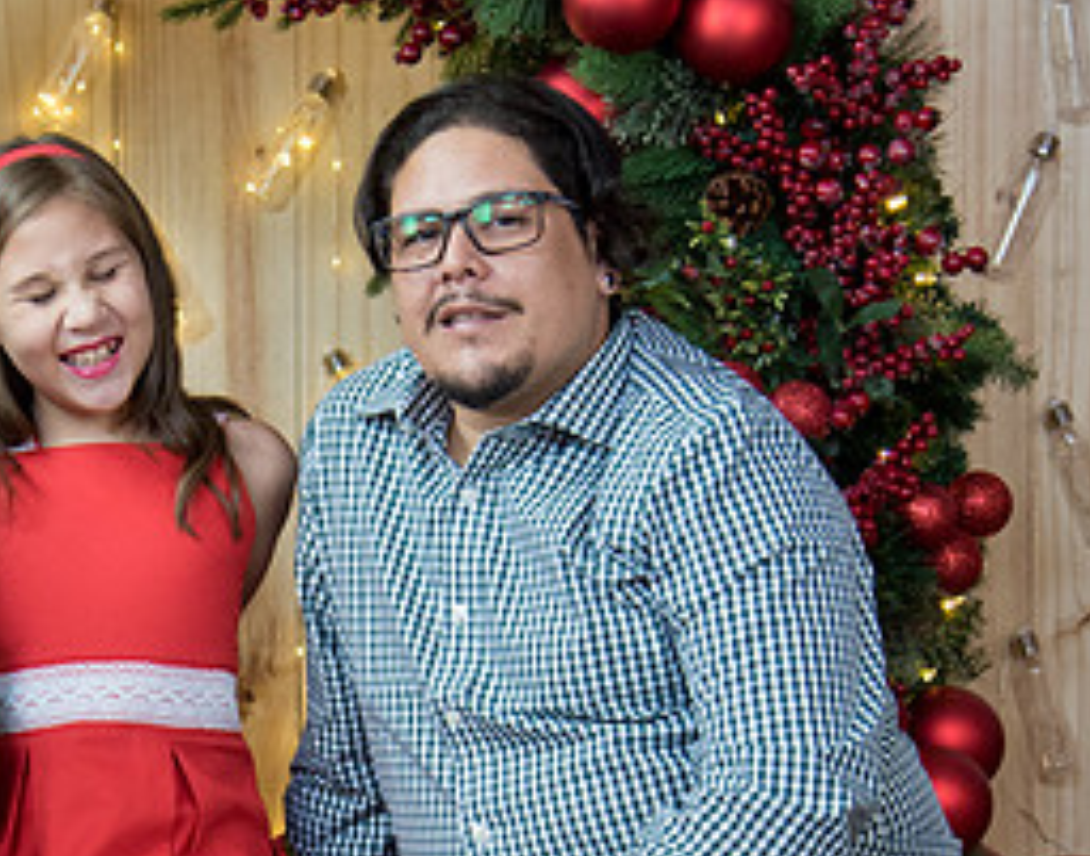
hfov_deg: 13.7
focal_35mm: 140
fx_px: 4484
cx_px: 34
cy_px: 657
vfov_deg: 10.9
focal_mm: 48
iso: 1000
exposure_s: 1/80
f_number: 4.5
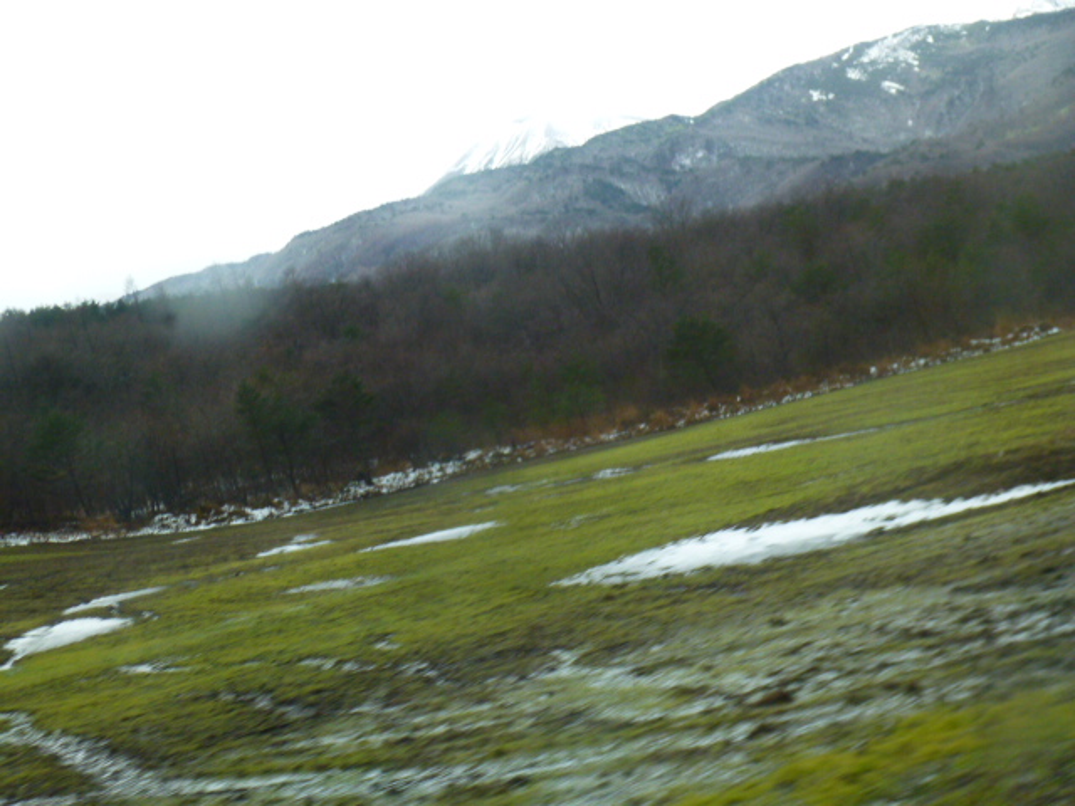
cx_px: 538
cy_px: 403
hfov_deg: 34.9
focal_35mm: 55
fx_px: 1708
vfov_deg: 26.6
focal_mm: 9.9
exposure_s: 1/125
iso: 400
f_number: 4.2
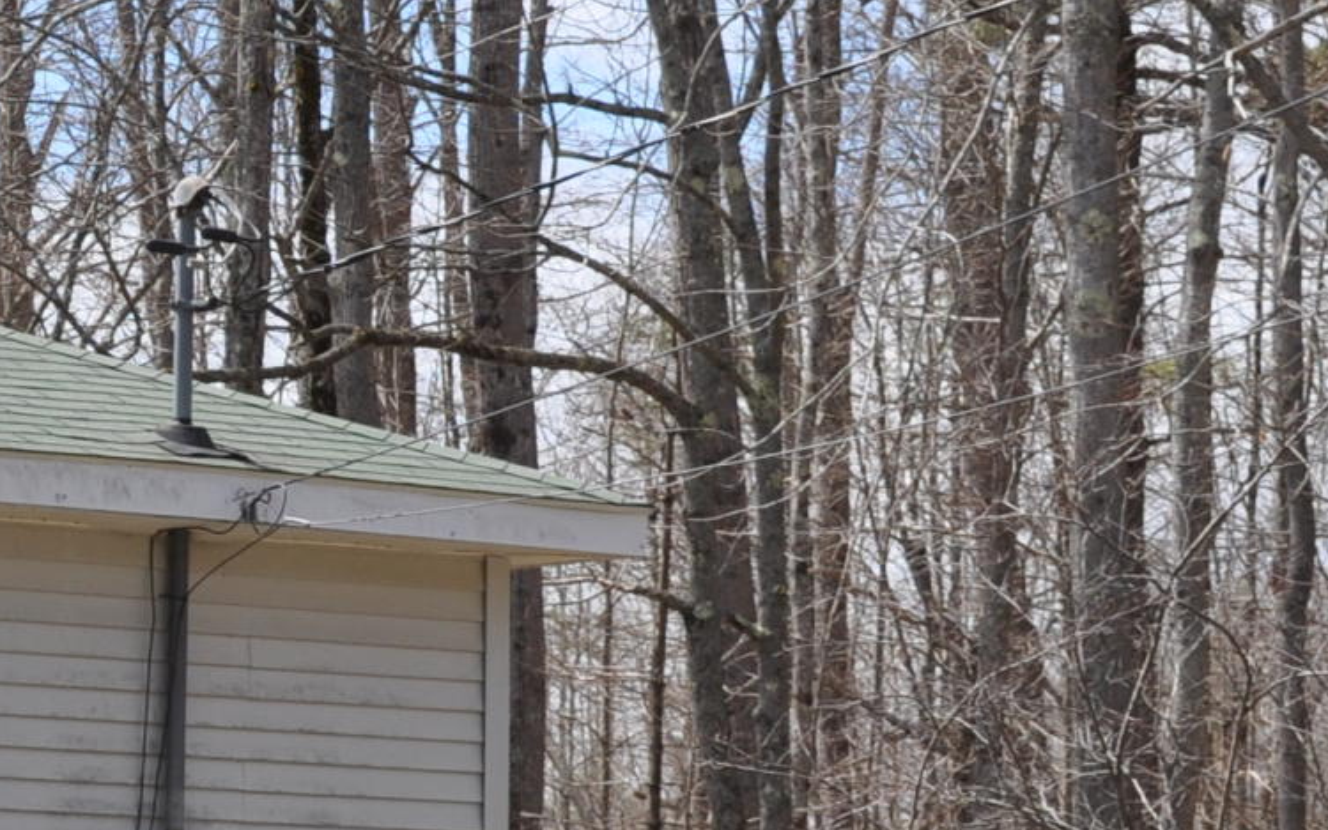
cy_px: 416
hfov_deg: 11.7
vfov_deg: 7.7
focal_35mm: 171
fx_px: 6190
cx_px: -731
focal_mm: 28
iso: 200
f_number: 9
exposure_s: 1/320
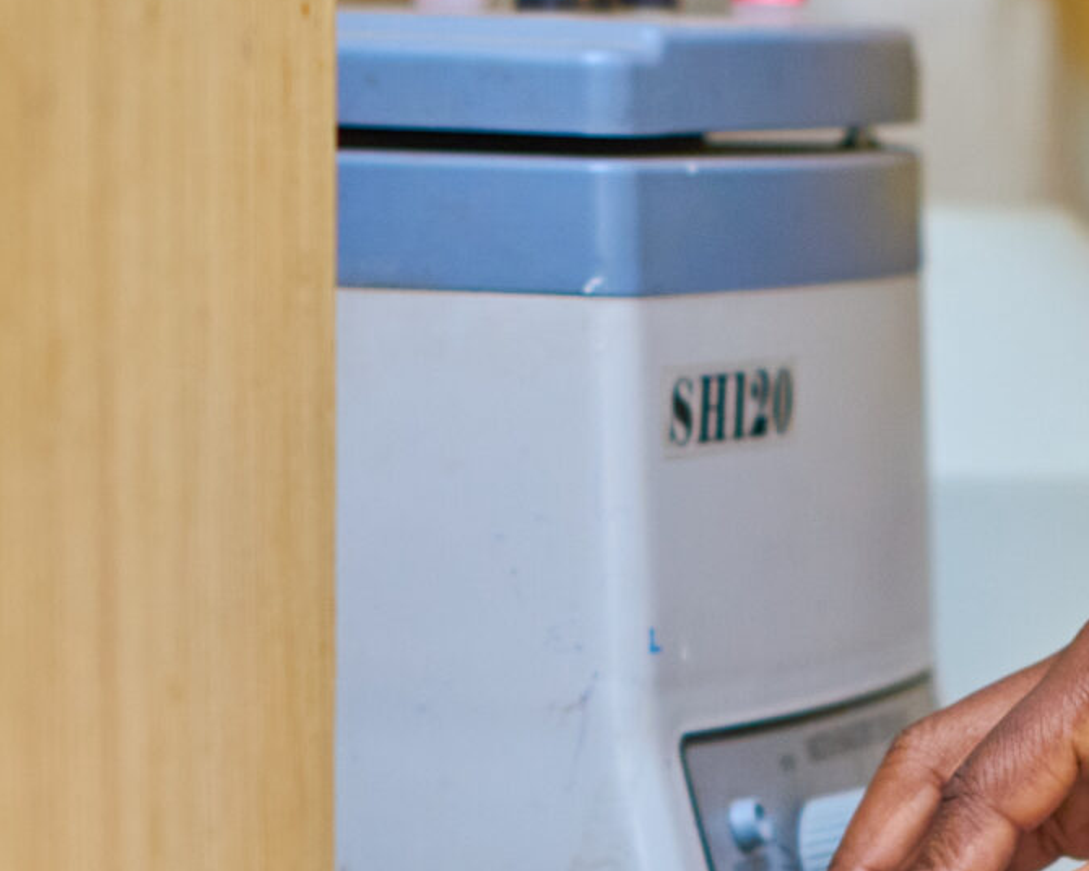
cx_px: 686
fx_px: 8670
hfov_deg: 7.2
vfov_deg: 5.7
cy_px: 1376
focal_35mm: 269
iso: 800
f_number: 3.2
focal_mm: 50
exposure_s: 1/200
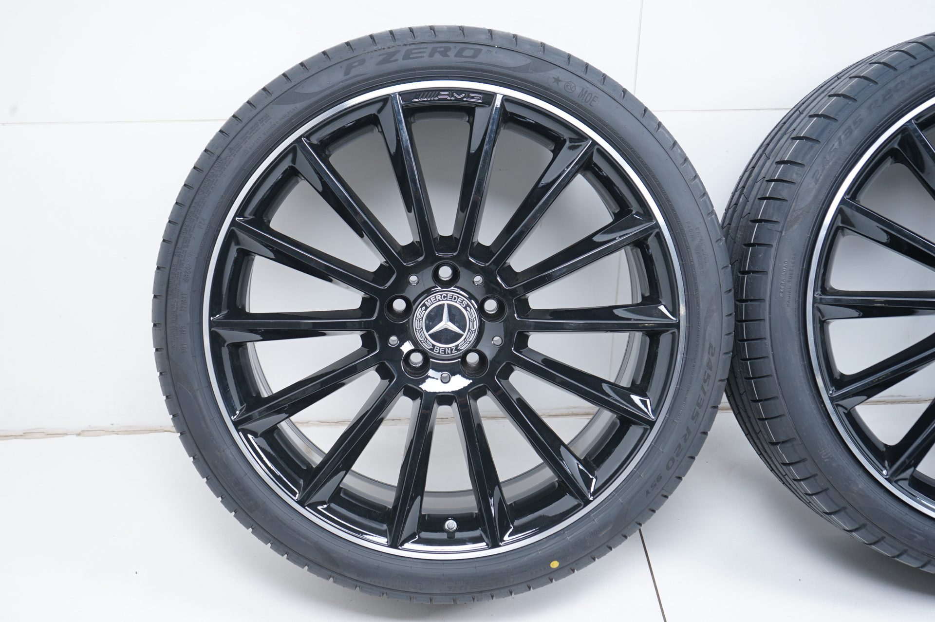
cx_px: 468
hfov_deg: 41.9
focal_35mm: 47
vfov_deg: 28.6
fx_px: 1220
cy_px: 311
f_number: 5.6
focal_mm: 47
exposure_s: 1/125
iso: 250
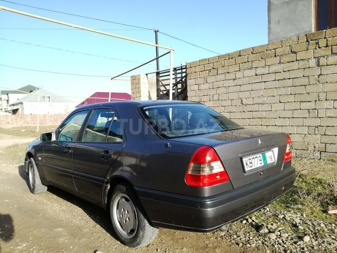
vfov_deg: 51.4
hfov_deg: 65.3
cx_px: 168
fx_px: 263
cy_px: 126
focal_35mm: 27
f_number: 2
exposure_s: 1/496
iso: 50
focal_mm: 3.79
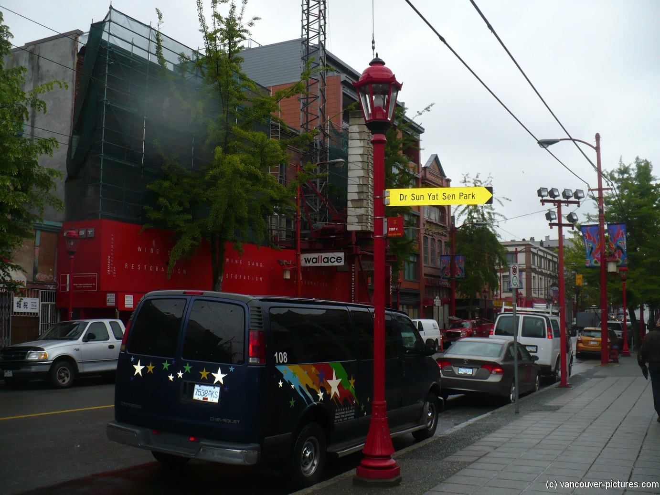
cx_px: 330
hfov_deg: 50.1
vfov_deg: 38.7
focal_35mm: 37
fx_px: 706
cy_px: 248
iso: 100
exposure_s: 1/800
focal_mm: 6.1
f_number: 2.8
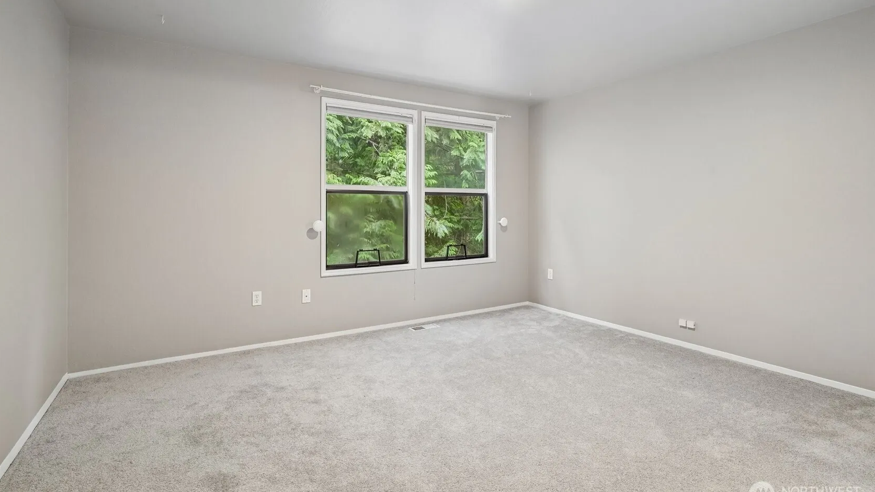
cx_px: 432
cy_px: 219
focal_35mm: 17
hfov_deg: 95.9
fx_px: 394
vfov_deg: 63.7
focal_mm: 16
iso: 1600
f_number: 8
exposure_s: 1/15
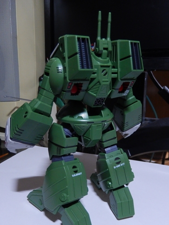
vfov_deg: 58.2
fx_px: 202
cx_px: 86
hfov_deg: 45.4
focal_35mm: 31
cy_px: 125
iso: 400
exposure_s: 1/13
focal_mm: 4.5
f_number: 3.4
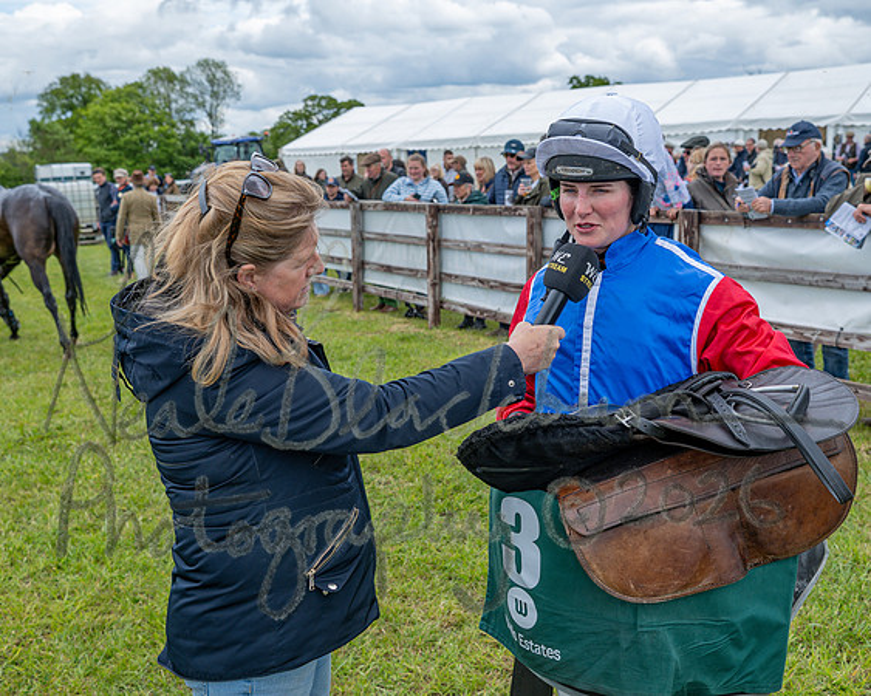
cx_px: 436
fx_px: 1016
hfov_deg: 46.4
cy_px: 348
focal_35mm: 39
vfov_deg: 37.8
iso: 200
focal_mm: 35
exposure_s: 1/500
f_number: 5
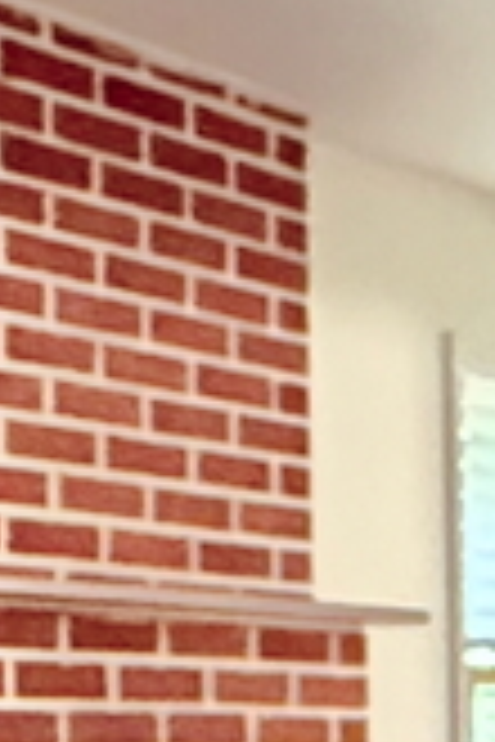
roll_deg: +0.7
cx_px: 742
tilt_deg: -4.0
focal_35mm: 127
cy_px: 926
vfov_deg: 15.5
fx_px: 2619
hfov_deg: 10.4
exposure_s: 1/30
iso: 2000
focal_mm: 2.22
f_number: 2.2
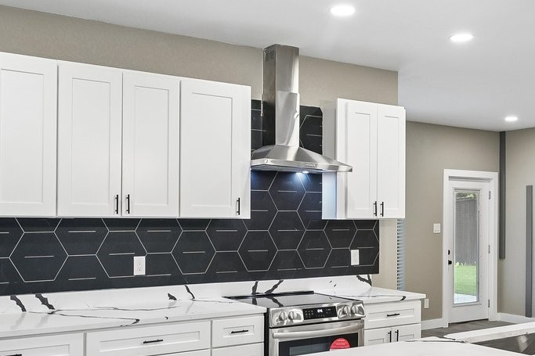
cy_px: 220
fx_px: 624
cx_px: 288
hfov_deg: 46.4
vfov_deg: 31.7
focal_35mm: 42
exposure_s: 1/25
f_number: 8
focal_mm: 14
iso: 400
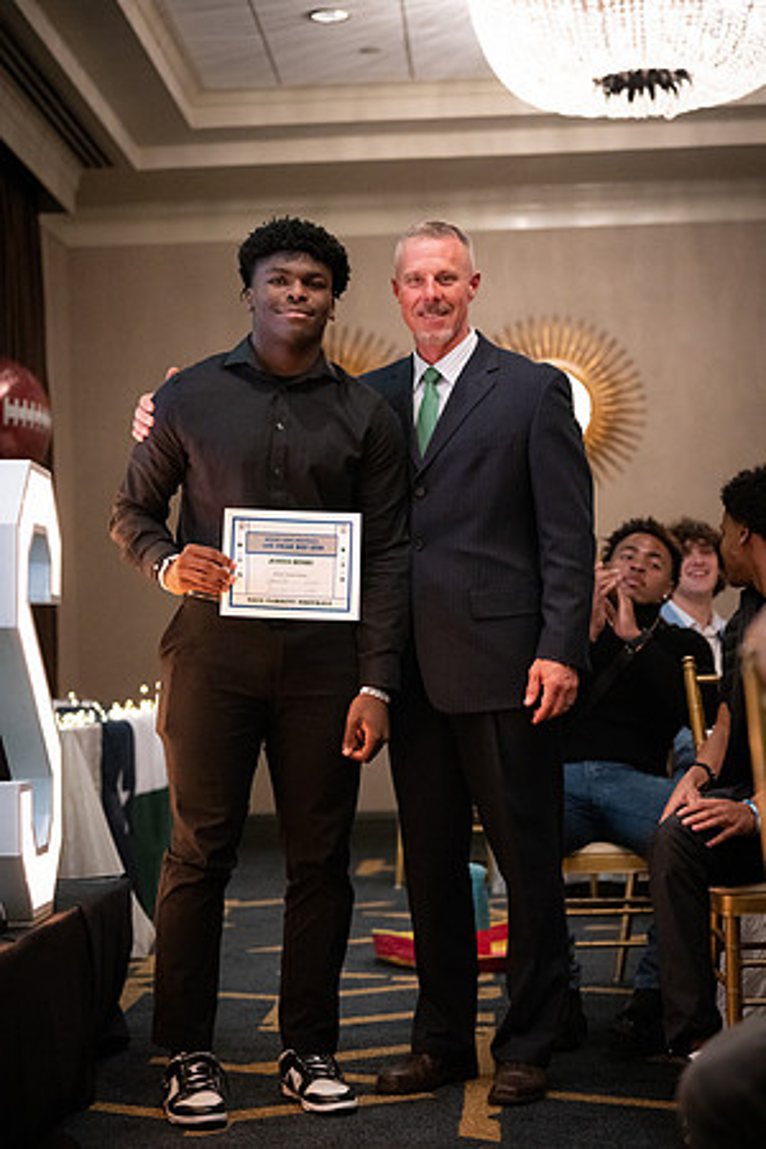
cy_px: 574
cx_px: 383
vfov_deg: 28.8
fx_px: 2234
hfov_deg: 19.5
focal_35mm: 70
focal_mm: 70
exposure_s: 1/320
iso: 12800
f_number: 2.8
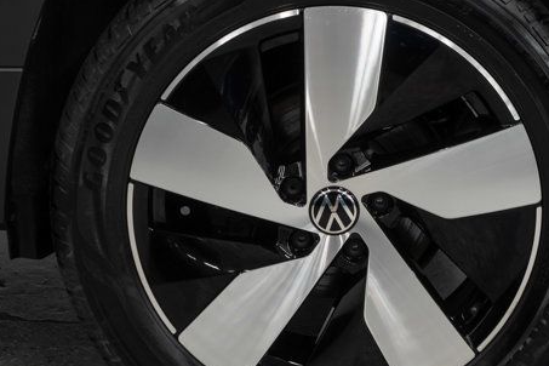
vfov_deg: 14.4
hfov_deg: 21.4
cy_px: 119
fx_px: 1449
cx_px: 331
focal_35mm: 95
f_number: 3.2
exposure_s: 1/50
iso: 200
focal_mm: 28
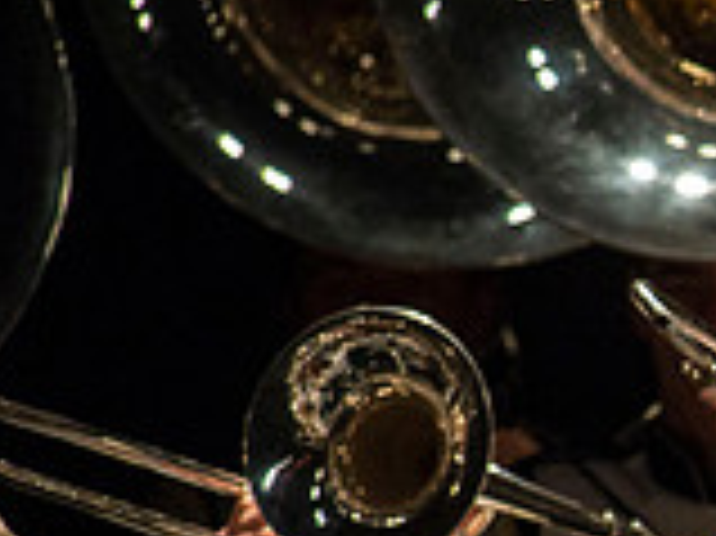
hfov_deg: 0.9
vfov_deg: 0.7
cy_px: 604
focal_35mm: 2102
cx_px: 1252
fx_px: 43445
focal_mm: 600
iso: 2000
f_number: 5.6
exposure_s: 1/500
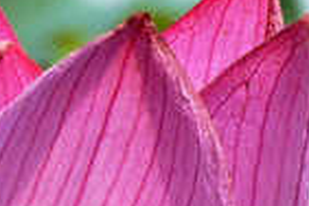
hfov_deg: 2.5
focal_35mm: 822
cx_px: 254
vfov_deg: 1.7
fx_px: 7055
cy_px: 192
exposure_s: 1/640
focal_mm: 55
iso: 200
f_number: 10
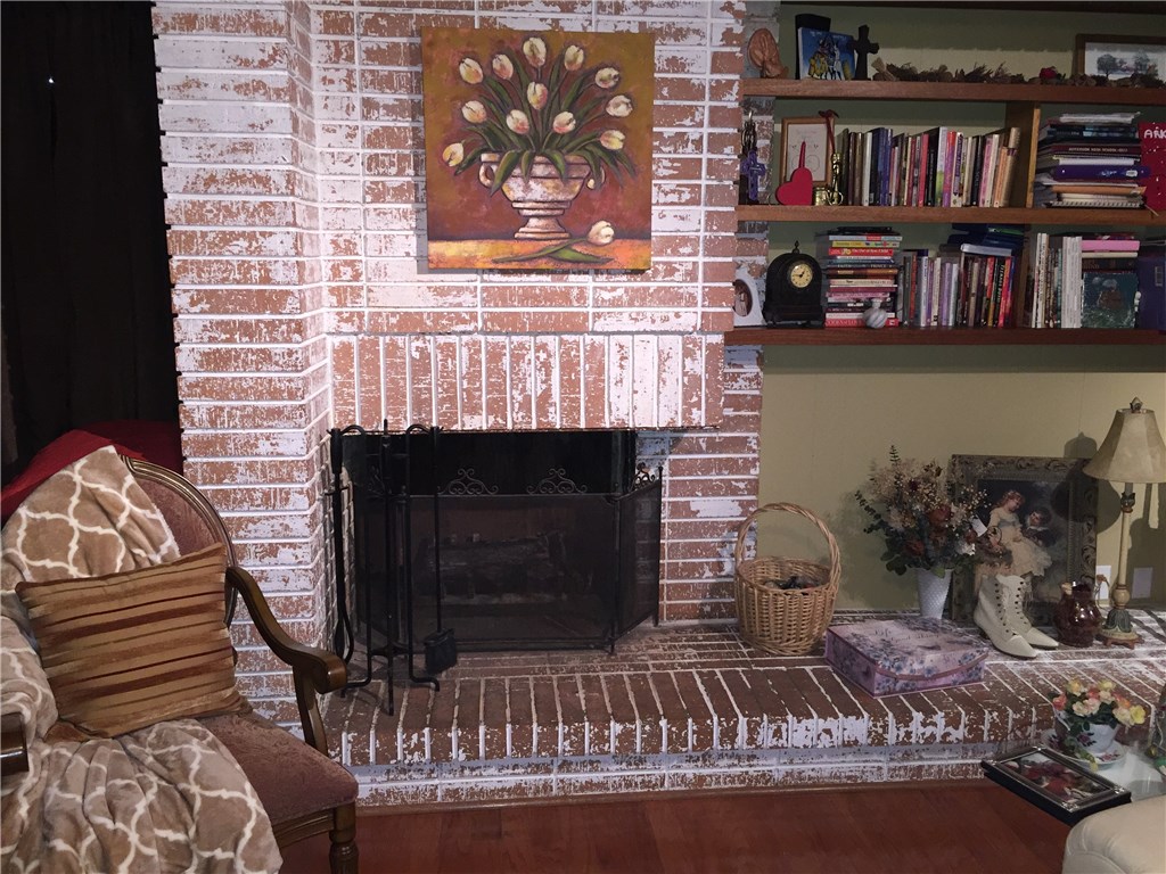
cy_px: 437
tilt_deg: -10.7
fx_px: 977
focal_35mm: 29
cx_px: 583
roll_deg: -0.9
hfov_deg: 61.7
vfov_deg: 48.2
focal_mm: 4.15
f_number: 2.2
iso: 200
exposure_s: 1/20
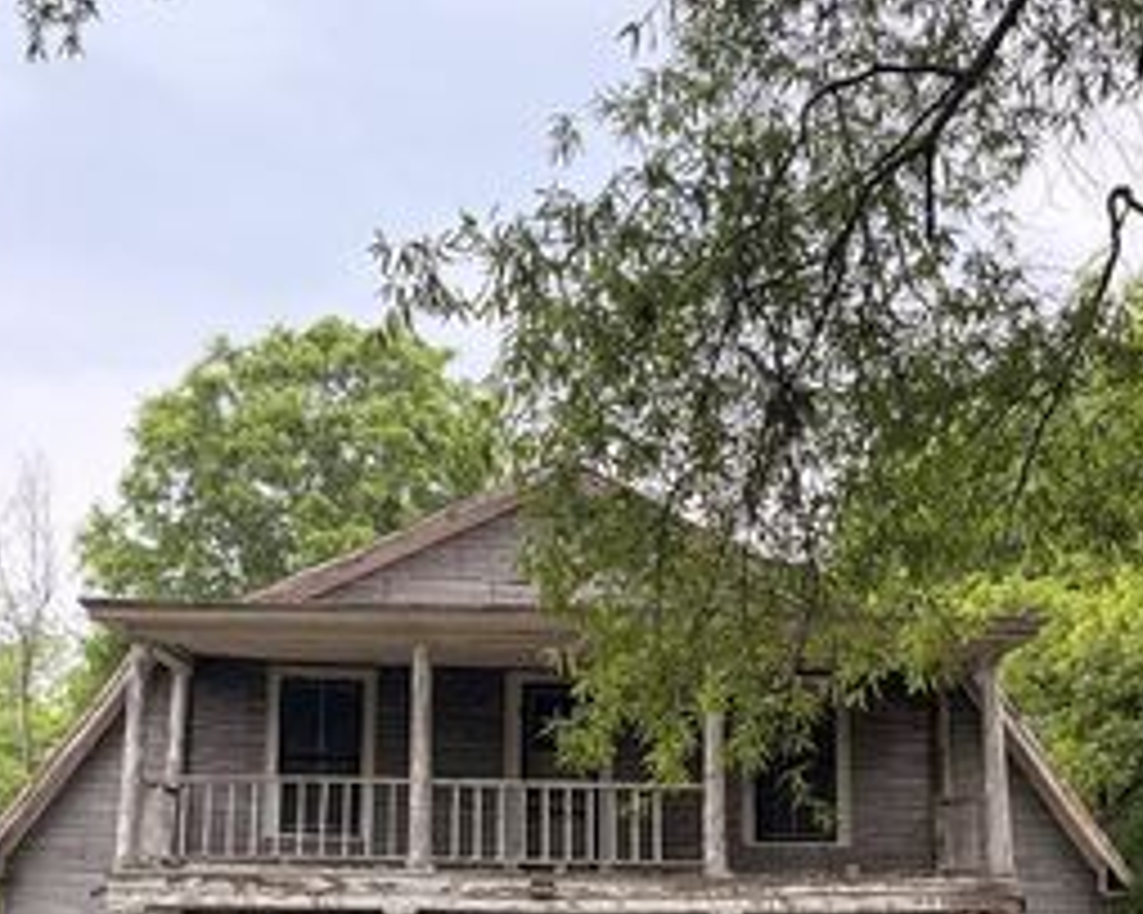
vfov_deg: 29.4
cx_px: 562
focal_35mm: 50
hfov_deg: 37.4
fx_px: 1691
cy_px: 763
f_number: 1.6
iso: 50
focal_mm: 5.96
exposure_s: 1/221
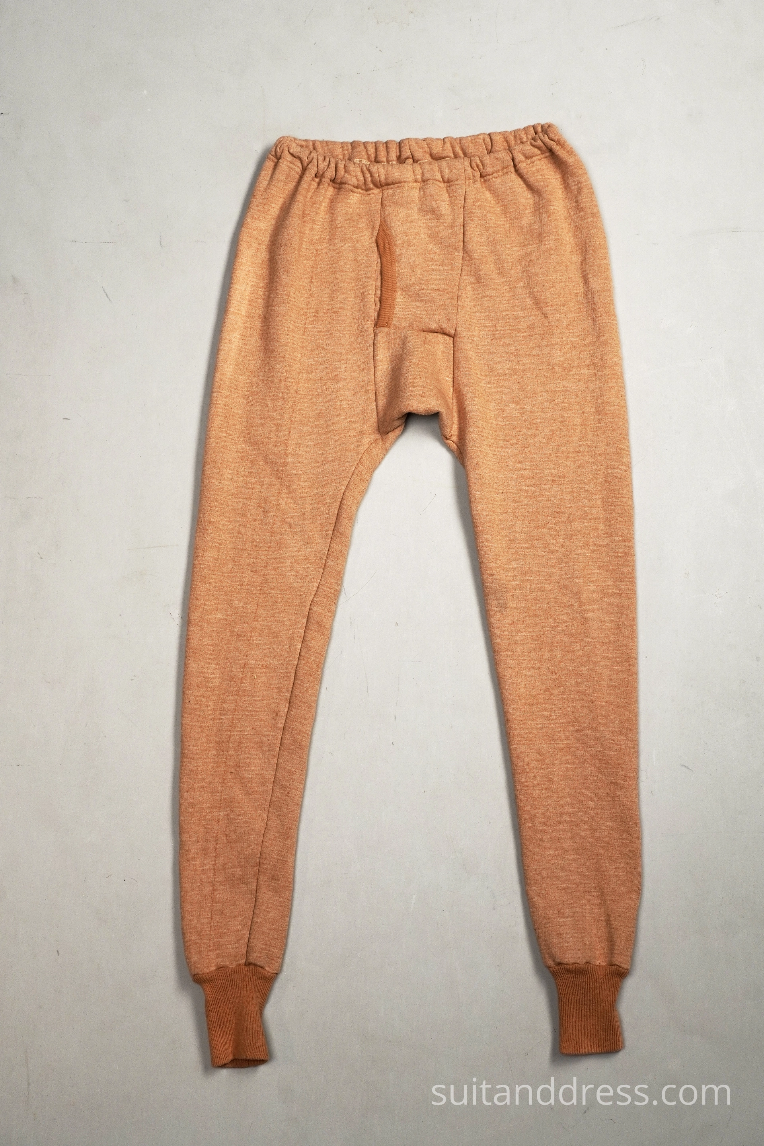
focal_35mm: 48
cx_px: 382
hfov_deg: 28.1
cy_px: 573
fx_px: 1528
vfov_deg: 41.1
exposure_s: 1/60
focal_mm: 32
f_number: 10
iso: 400
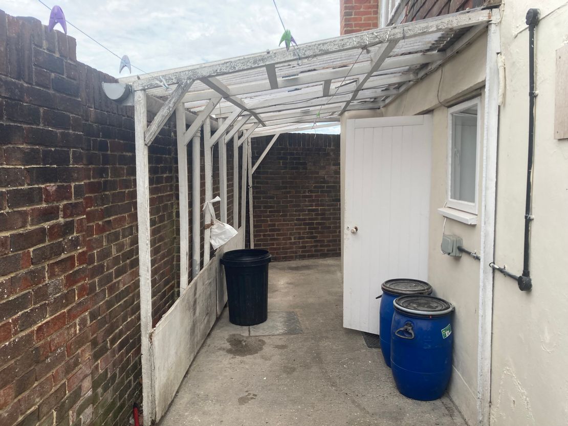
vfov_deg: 49.8
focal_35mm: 28
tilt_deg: -4.8
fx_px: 460
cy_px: 213
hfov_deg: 63.4
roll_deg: -0.3
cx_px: 284
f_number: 1.8
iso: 20
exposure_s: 1/470
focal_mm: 3.99
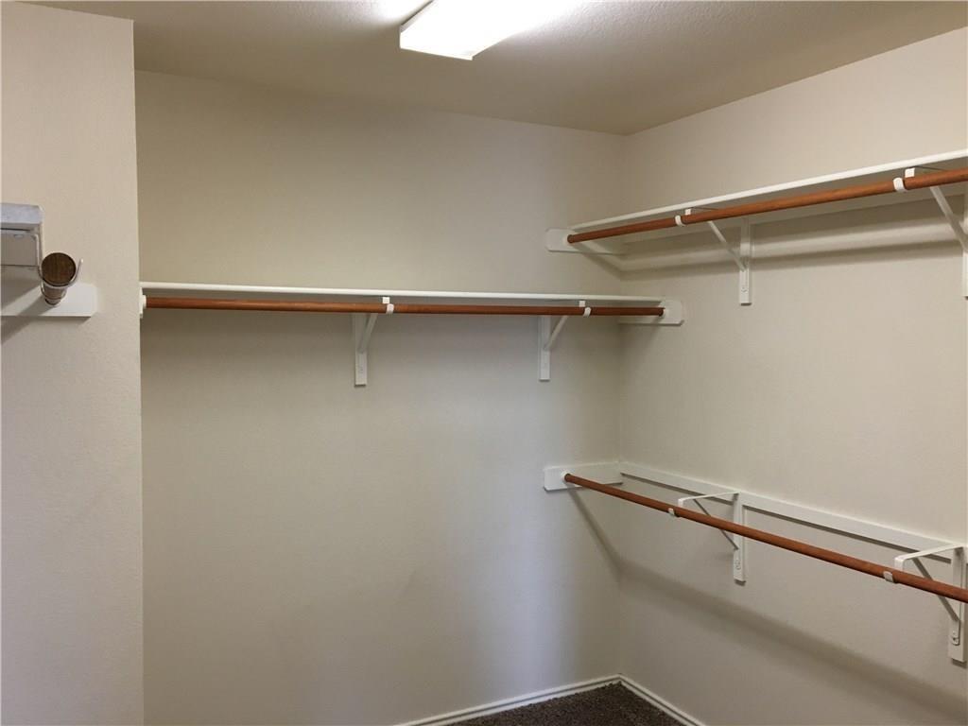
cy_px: 363
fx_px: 811
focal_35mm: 29
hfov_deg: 61.7
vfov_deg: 48.2
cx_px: 484
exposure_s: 1/30
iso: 80
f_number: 2.2
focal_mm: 4.15
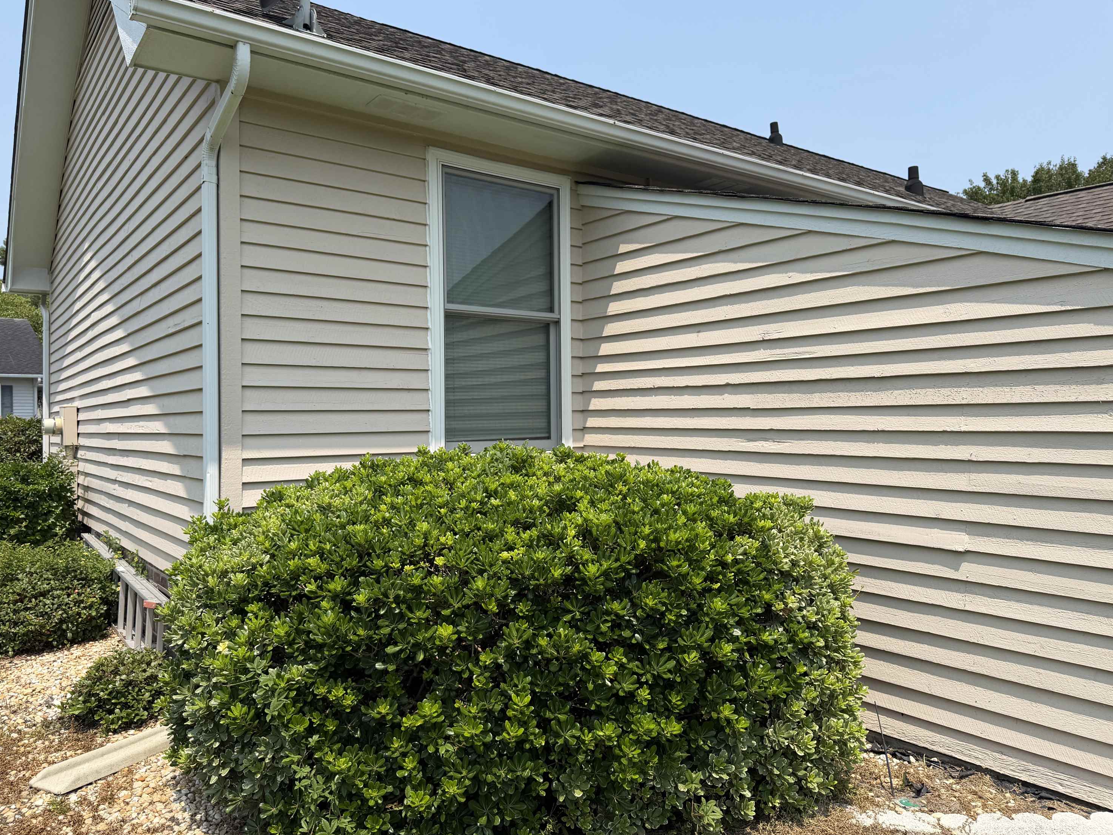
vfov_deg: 54.9
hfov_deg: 69.4
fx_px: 804
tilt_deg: +0.3
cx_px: 540
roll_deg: +1.1
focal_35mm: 25
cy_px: 409
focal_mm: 6.76
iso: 80
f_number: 1.78
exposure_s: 1/4405
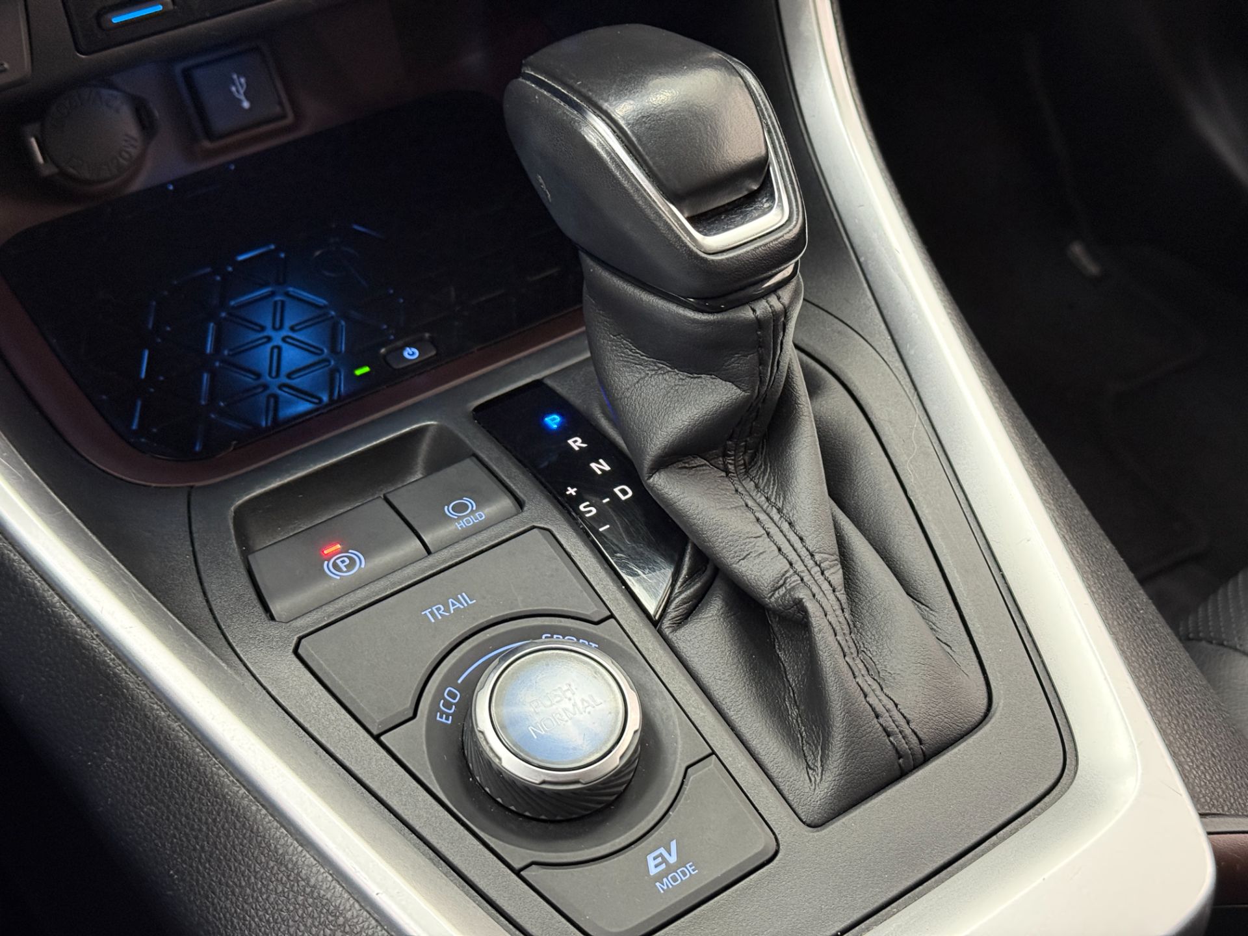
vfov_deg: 30.3
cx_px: 624
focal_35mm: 48
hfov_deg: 39.7
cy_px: 468
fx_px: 1731
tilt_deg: -46.3
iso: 500
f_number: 1.78
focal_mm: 6.76
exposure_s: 1/30
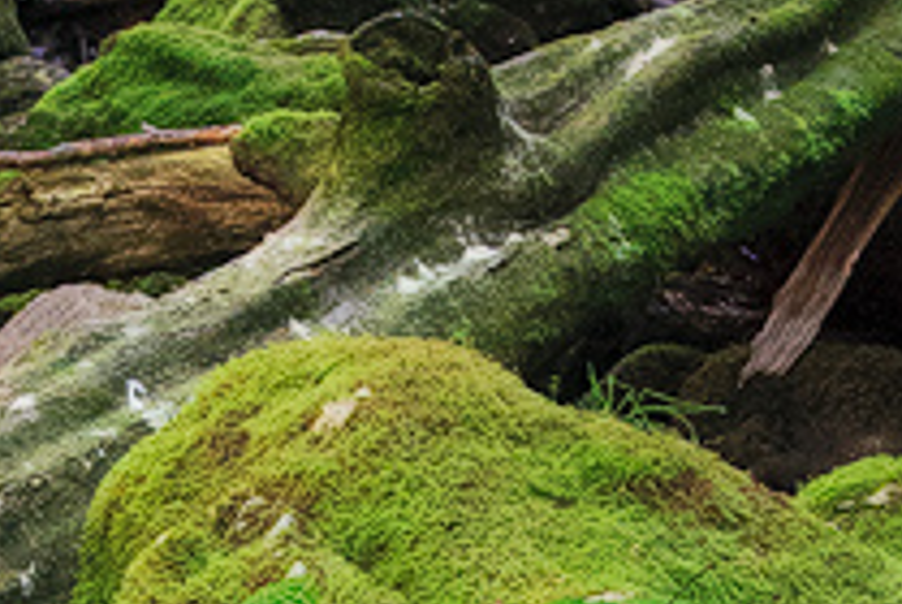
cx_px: 244
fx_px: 3412
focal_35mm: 136
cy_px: 1273
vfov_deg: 9.4
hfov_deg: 15.0
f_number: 8
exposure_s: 1/25
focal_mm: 20
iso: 1250
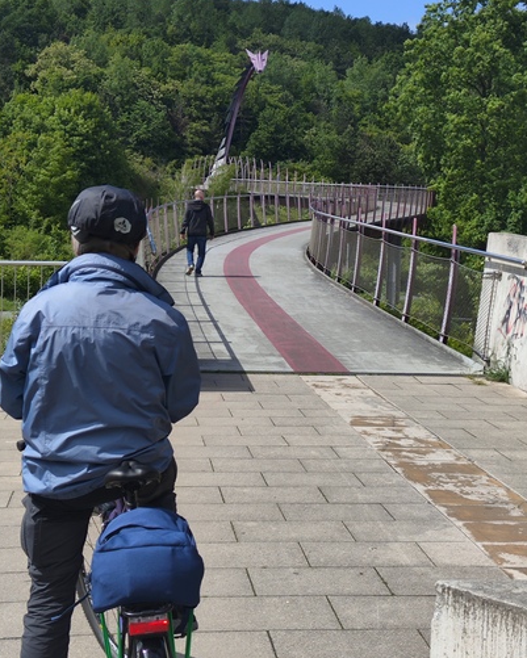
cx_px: 262
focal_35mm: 26
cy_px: 334
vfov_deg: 66.0
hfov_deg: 54.9
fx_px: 507
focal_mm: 4.68
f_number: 1.8
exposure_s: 1/1172
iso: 50
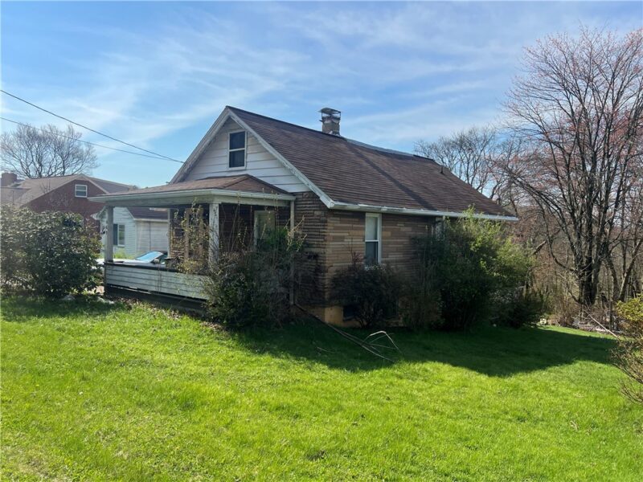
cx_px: 322
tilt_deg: -1.9
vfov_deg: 53.1
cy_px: 241
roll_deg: -0.7
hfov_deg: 67.3
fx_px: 483
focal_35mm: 26
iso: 50
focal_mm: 5.7
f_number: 1.5
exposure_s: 1/4115
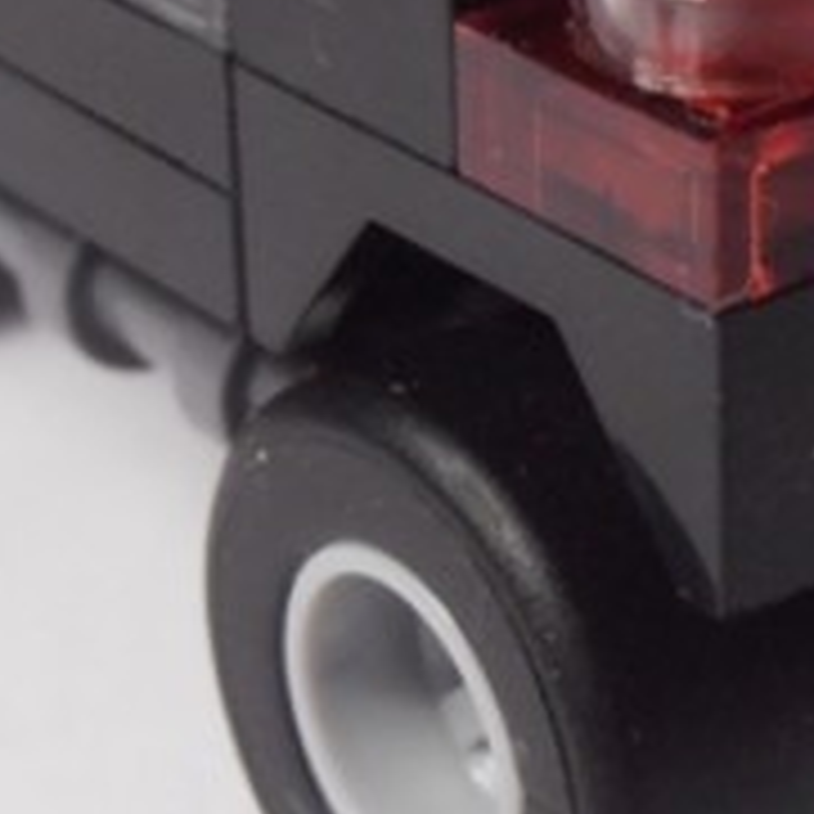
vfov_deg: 10.7
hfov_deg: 10.6
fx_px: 4337
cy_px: 178
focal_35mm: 163
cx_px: 823
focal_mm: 6.61
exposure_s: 1/40
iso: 100
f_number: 3.9
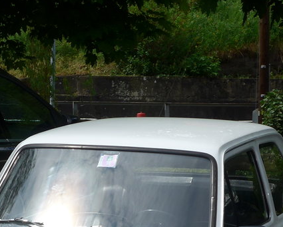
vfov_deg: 8.9
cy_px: 266
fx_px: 1432
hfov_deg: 11.3
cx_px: 74
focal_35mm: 171
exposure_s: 1/2000
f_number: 3.7
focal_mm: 12.7
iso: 80
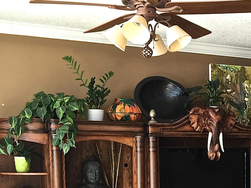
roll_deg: +0.2
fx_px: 493
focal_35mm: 68
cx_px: 227
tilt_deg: -6.6
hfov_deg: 27.5
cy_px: 218
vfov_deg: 20.4
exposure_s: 1/30
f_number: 2.2
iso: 32
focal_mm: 4.15
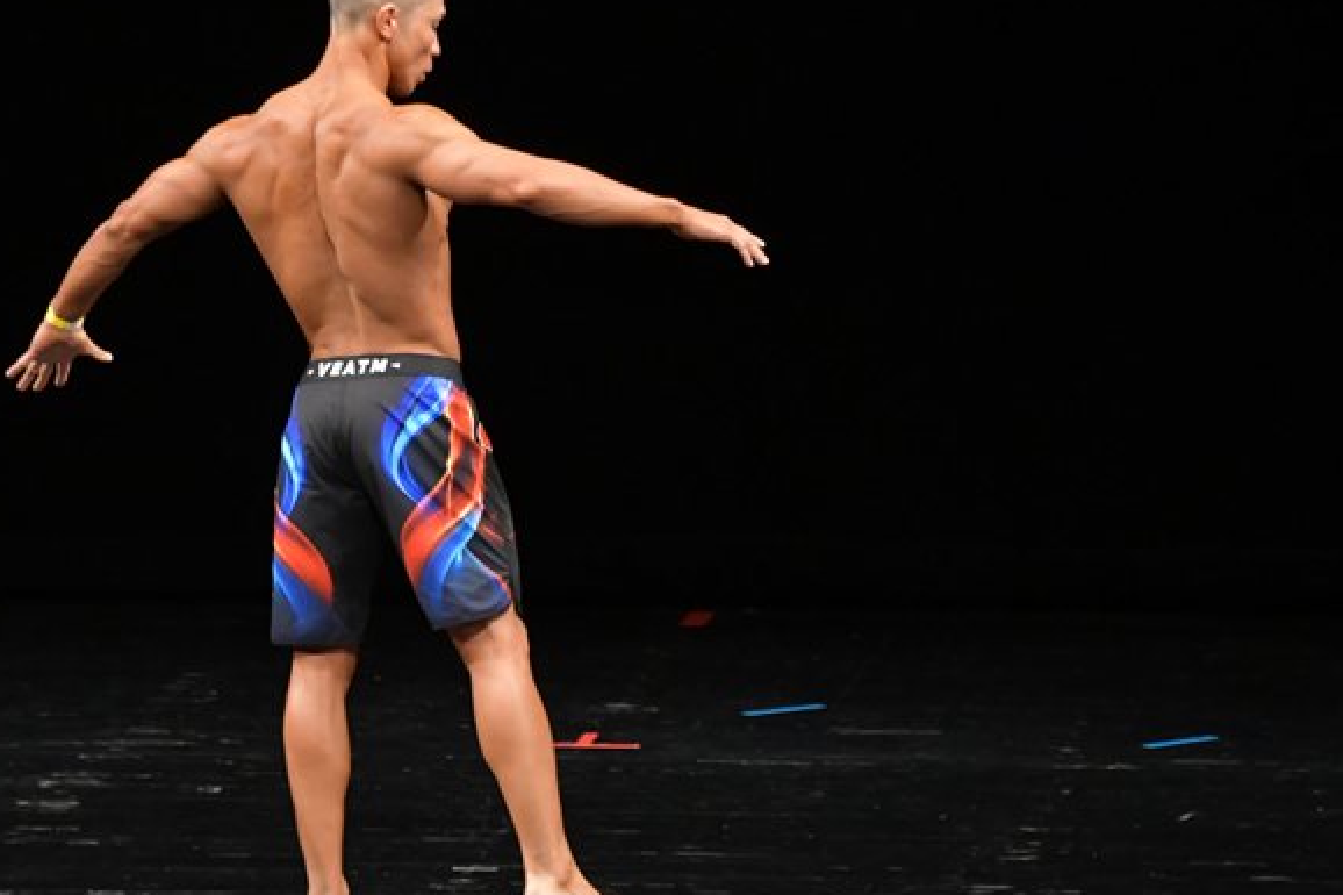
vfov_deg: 3.6
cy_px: 423
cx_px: 464
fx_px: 14246
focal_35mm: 382
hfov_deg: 5.4
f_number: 5.6
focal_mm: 190
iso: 3200
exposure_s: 1/400
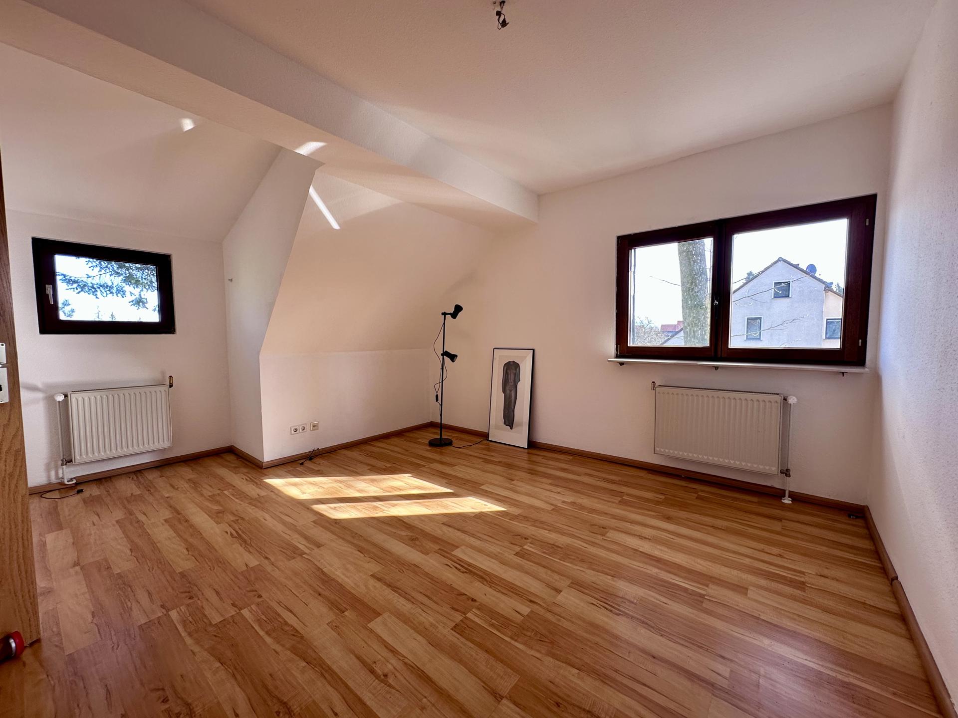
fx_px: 387
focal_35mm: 14
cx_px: 479
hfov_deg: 102.1
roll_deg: +0.3
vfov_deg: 85.7
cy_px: 359
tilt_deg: -3.6
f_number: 2.2
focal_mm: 2.22
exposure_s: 1/99
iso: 50
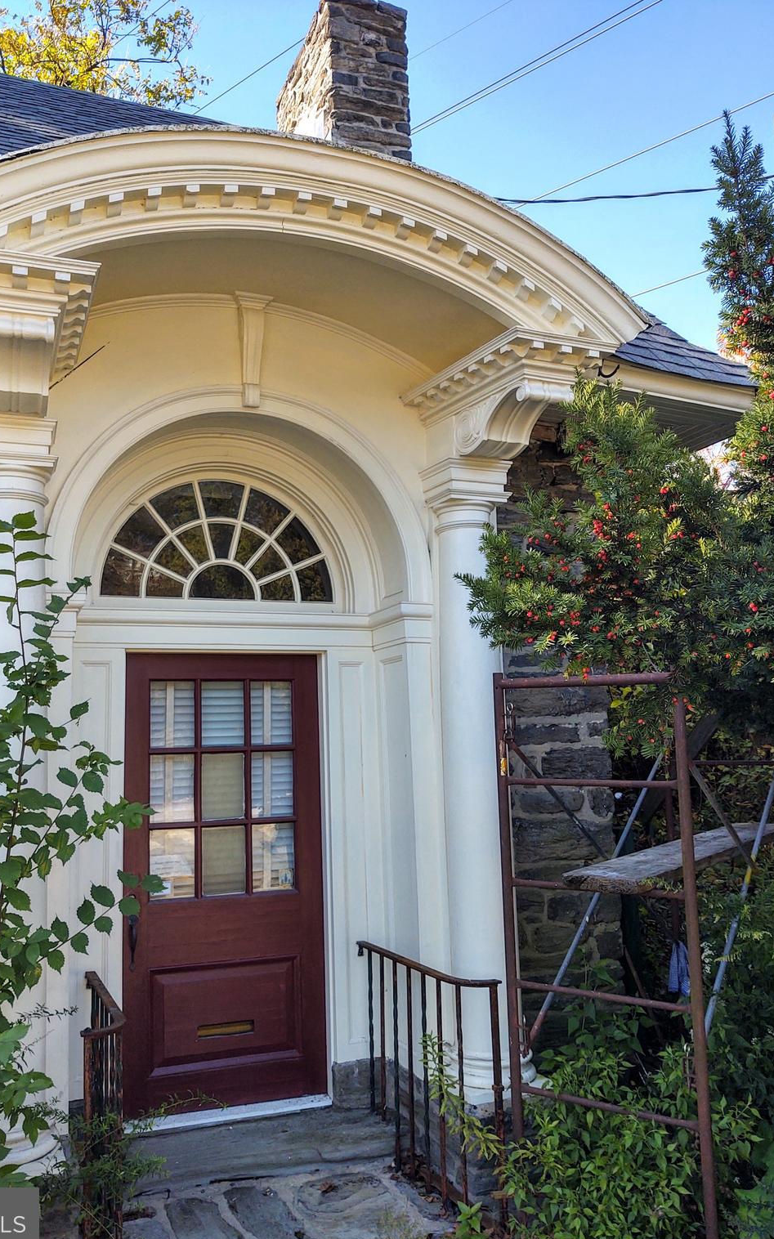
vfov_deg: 64.6
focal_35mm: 29
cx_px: 306
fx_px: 979
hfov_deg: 42.9
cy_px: 627
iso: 100
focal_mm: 4.75
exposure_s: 1/1516
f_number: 1.7
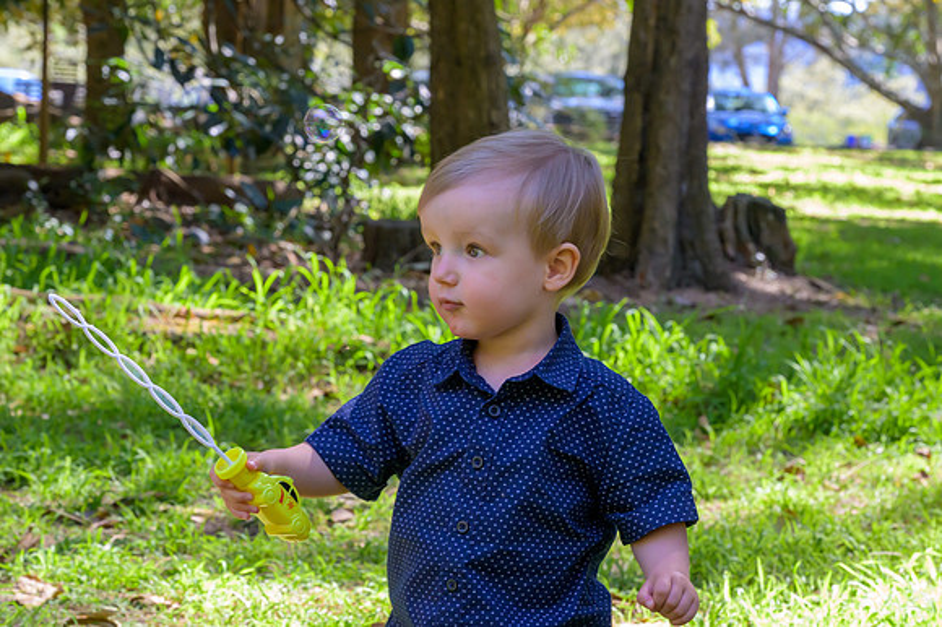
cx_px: 471
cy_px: 314
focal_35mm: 138
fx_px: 3609
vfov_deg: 9.9
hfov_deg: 14.9
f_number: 10
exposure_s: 1/125
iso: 1400
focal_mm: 92
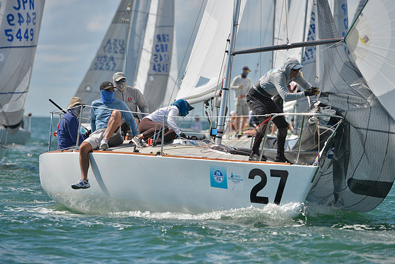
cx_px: 198
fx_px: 3731
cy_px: 132
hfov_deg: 6.1
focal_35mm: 340
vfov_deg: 4.0
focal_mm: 340
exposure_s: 1/1250
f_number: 7.1
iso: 200
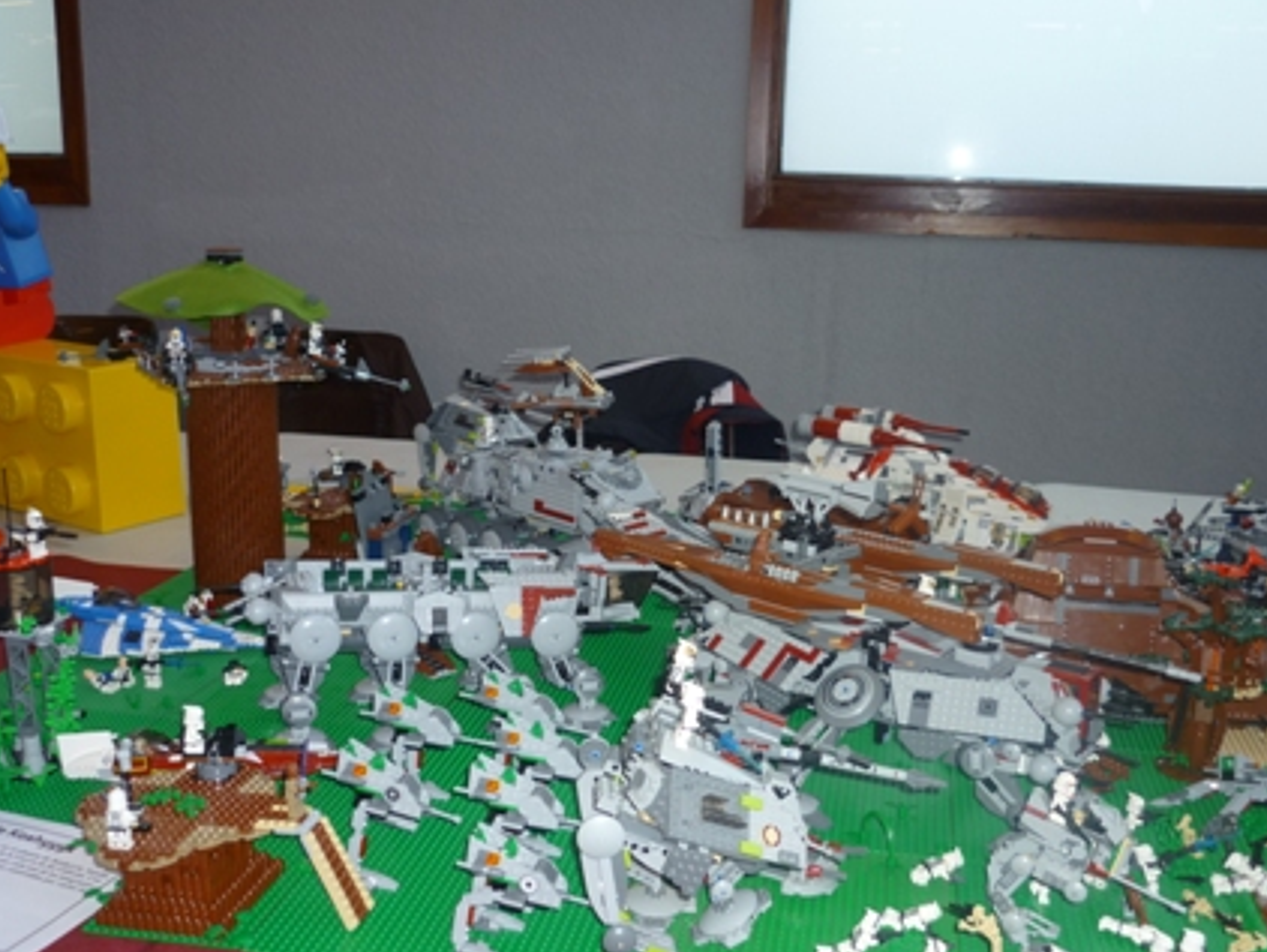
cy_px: 499
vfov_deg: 40.7
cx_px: 661
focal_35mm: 35
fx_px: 1282
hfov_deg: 52.6
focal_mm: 5.5
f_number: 2.8
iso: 80
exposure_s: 1/30
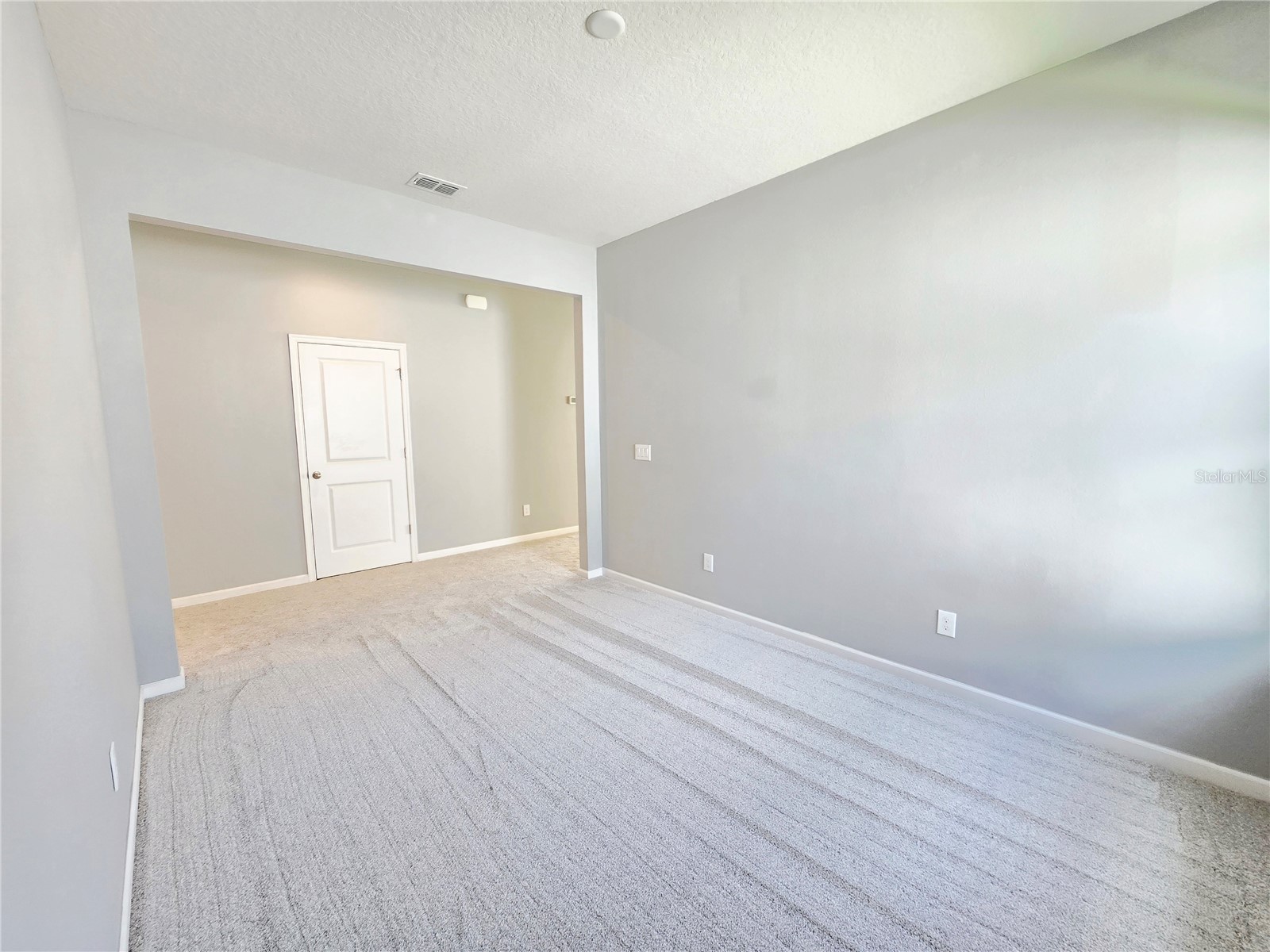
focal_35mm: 13
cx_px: 635
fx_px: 477
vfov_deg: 89.9
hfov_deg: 106.2
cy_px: 476
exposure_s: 1/60.2
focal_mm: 2.2
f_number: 2.2
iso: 160
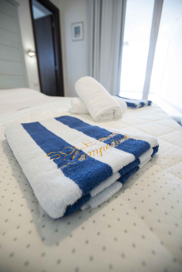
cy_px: 136
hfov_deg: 73.7
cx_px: 91
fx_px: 121
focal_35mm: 16
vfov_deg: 96.7
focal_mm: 16
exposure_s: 1/200
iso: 1600
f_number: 2.8
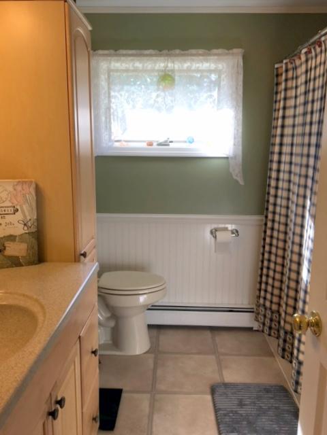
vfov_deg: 61.7
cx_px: 164
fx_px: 365
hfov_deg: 48.2
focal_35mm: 29
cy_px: 218
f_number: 2.2
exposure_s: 1/60
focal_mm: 4.15
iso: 25
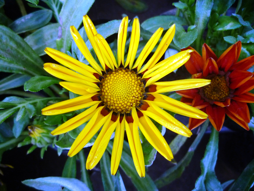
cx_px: 127
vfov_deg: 46.8
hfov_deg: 60.0
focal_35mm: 30
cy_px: 96
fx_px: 220
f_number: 3.3
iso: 200
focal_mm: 5.2
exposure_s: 1/100
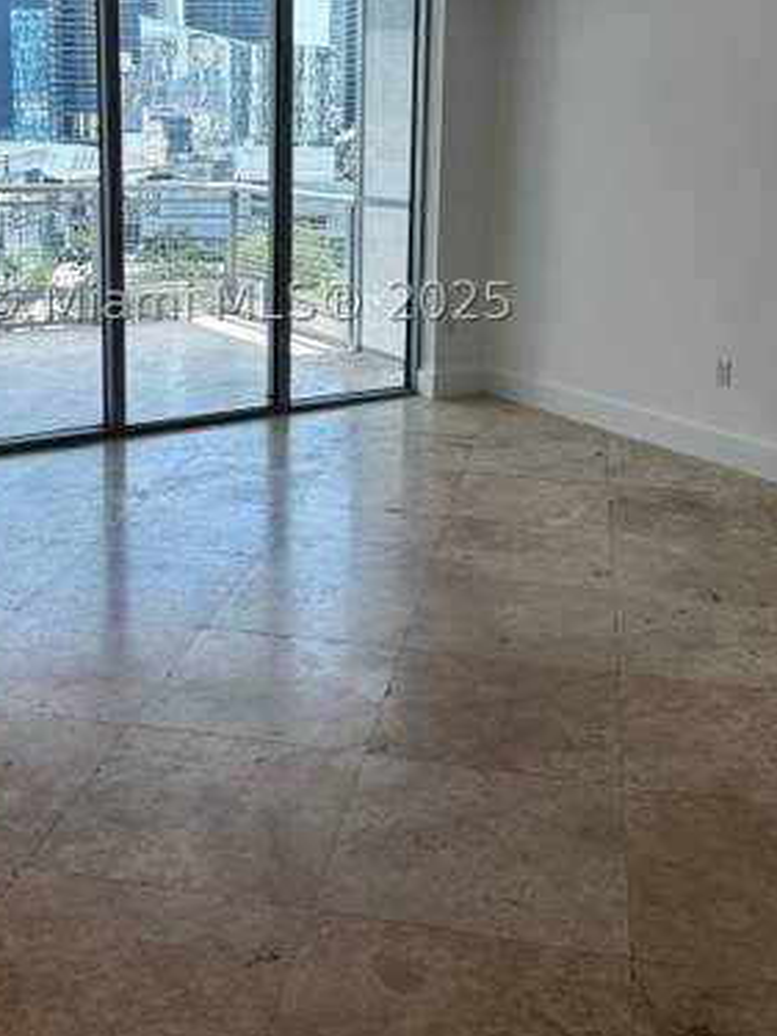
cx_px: 318
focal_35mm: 41
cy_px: 301
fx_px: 1228
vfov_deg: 44.7
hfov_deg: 35.0
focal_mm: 6.86
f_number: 1.78
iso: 80
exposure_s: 1/587
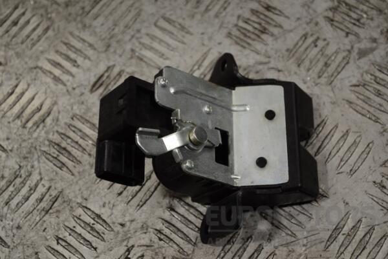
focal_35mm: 68
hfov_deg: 29.9
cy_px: 130
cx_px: 194
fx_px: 727
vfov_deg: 20.2
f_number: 5.3
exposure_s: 1/40
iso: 100
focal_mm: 45
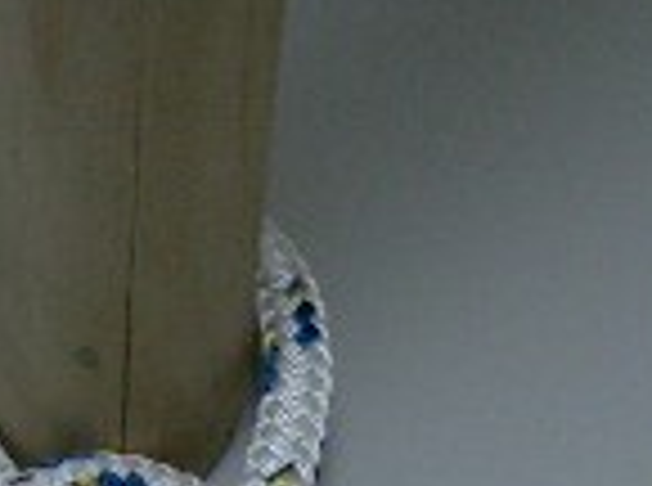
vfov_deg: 9.3
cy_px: 706
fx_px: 2912
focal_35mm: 155
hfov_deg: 12.7
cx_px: 135
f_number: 2.6
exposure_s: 1/50
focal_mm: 5.8
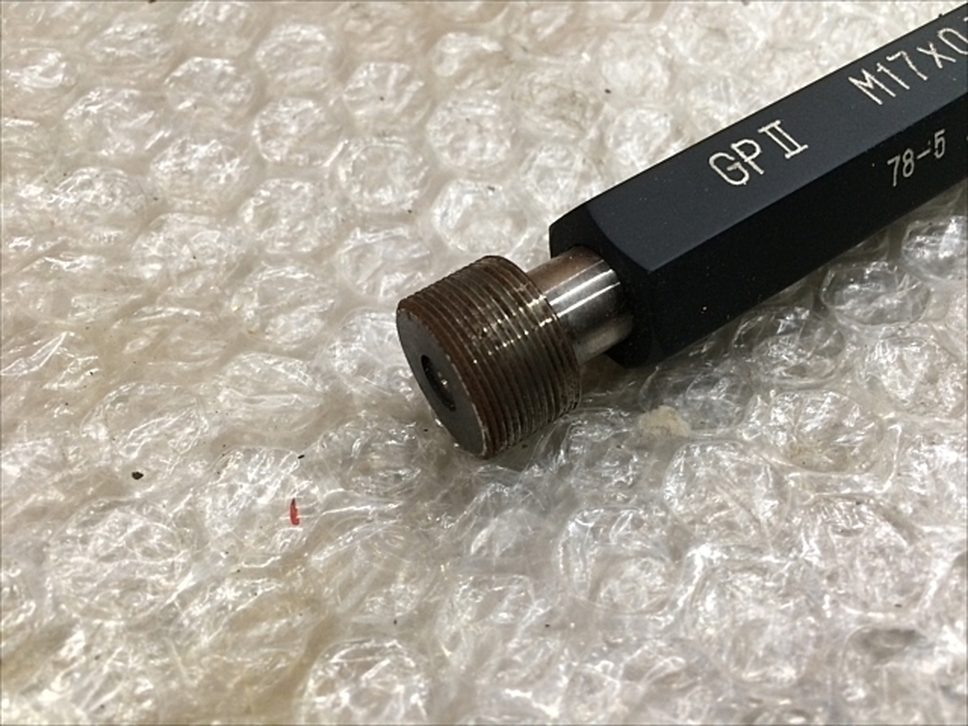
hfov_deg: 61.7
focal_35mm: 29
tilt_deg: -57.4
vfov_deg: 48.2
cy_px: 363
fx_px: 811
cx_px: 484
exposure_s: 1/30
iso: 80
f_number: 2.2
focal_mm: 4.15
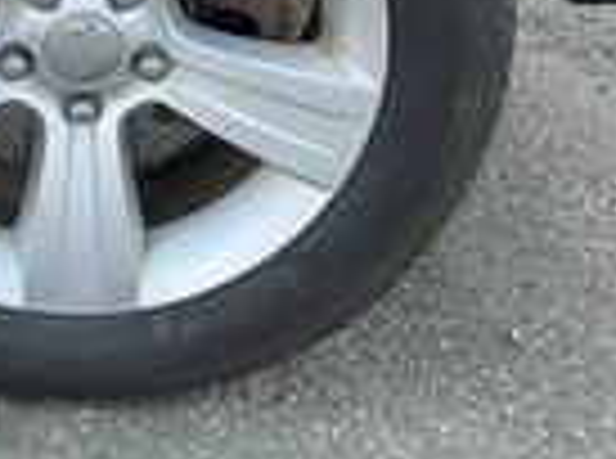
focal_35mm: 82
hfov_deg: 23.2
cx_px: 45
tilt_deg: -18.9
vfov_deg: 17.2
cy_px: -81
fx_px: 1455
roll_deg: -5.7
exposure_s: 1/442
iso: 25
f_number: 1.8
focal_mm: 3
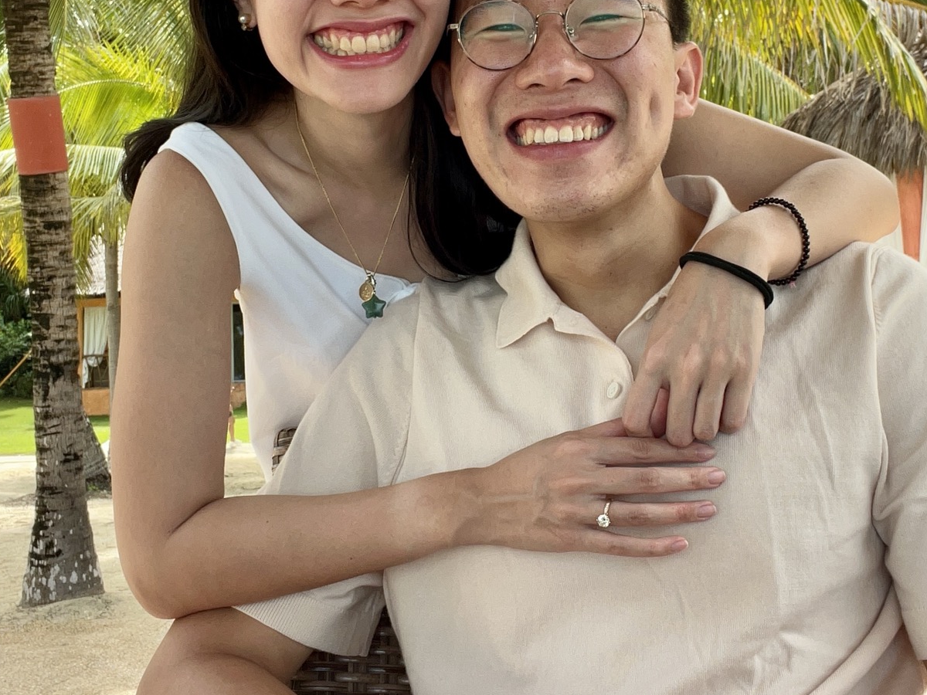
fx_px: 1339
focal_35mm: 50
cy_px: 202
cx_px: 518
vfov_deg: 28.8
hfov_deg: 38.1
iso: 32
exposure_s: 1/179
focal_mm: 2.71
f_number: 2.2
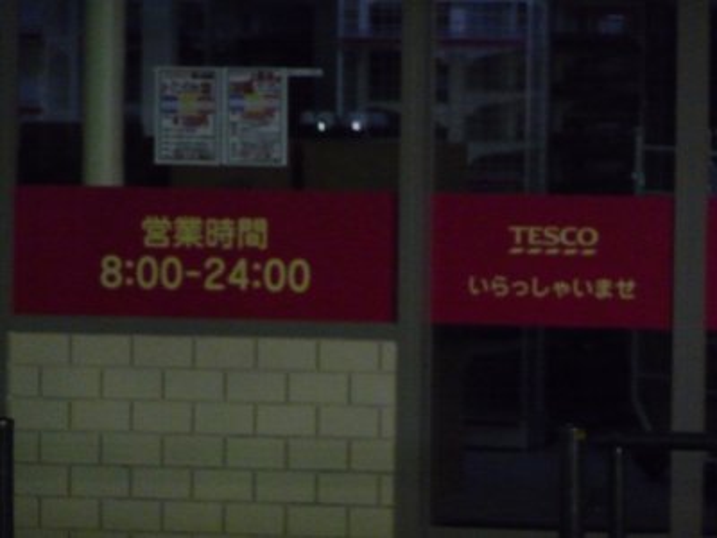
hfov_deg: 7.1
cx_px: 358
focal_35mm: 280
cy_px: 269
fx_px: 5800
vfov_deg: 5.3
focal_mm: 47
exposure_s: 1/8
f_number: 4.9
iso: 800
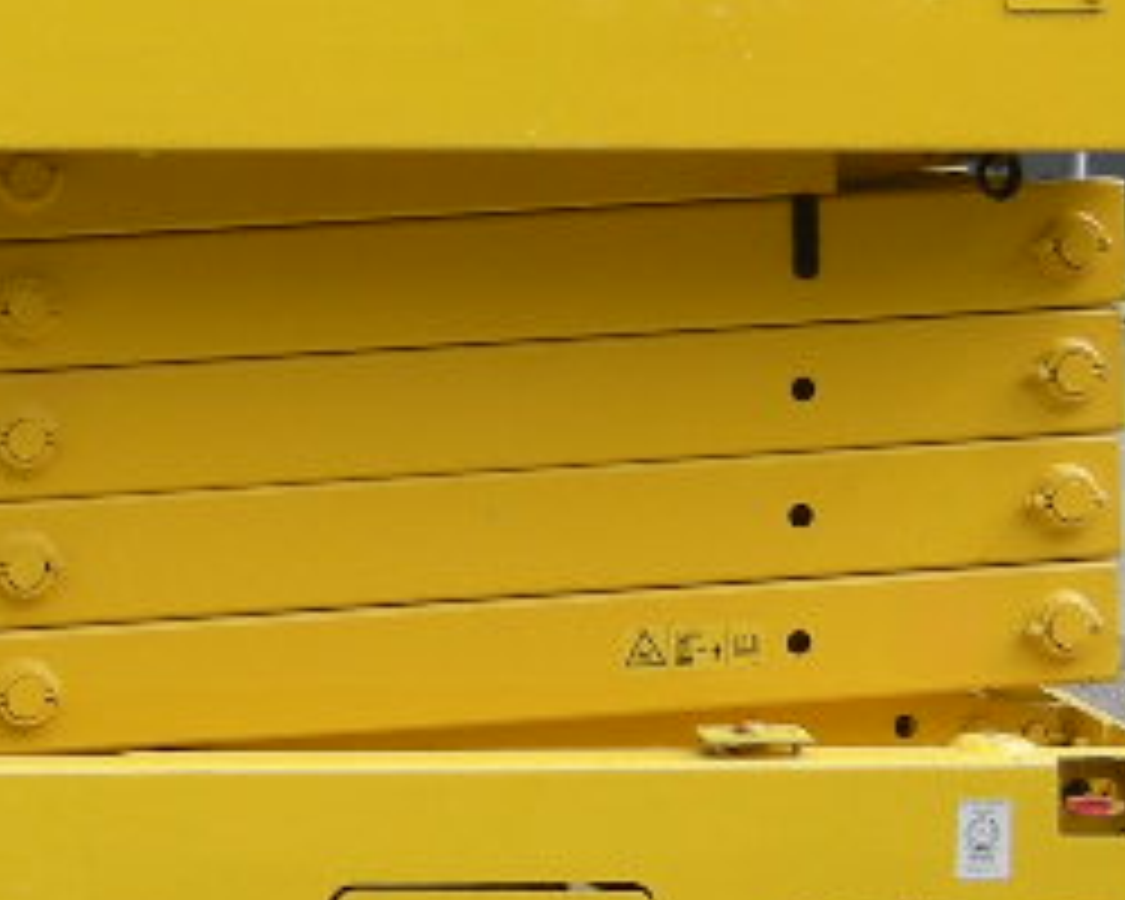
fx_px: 3729
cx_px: 104
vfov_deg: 13.7
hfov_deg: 16.9
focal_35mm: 112
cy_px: 310
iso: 64
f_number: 2.8
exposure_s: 1/400
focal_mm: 4.7
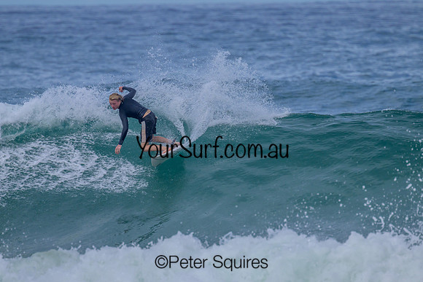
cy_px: 146
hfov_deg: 2.3
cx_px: 193
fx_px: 10704
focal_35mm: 911
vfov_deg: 1.5
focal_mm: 800
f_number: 11
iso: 720
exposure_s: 1/2000
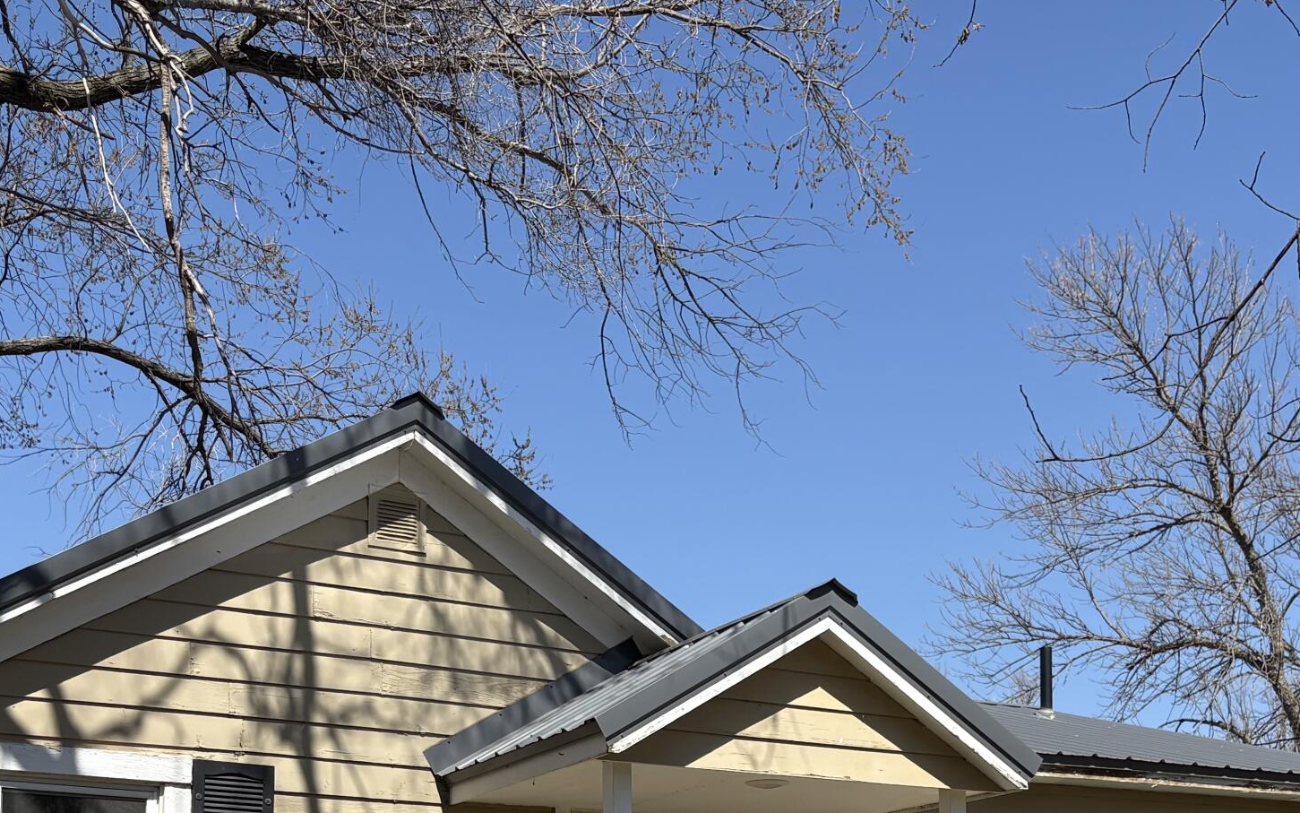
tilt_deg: +5.3
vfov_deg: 21.6
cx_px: 710
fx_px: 2020
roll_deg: +0.0
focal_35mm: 57
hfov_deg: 35.7
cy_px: 881
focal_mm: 5.96
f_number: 1.6
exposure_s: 1/4065
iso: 50
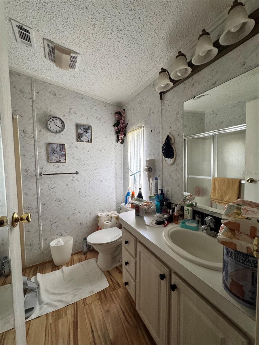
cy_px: 172
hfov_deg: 85.7
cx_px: 130
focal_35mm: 14
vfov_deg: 102.1
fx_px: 140
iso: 250
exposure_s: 1/60
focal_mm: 2.22
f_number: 2.2
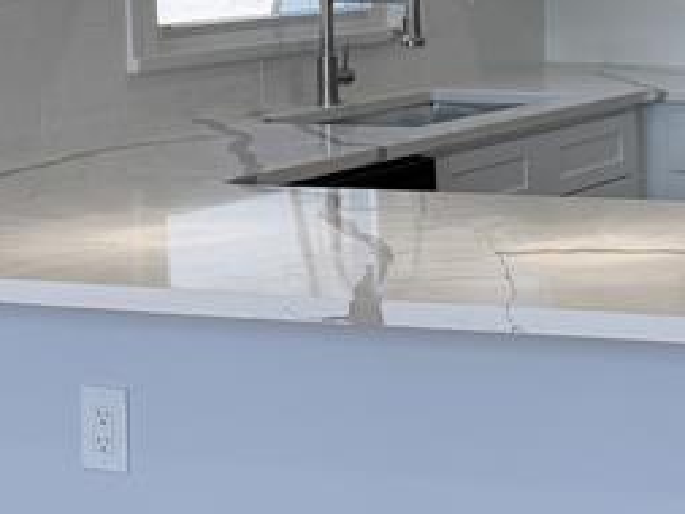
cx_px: 950
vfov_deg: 15.1
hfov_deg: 18.5
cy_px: 60
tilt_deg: -5.1
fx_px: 1920
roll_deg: +0.6
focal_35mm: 97
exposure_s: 1/488
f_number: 1.78
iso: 100
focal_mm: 6.76
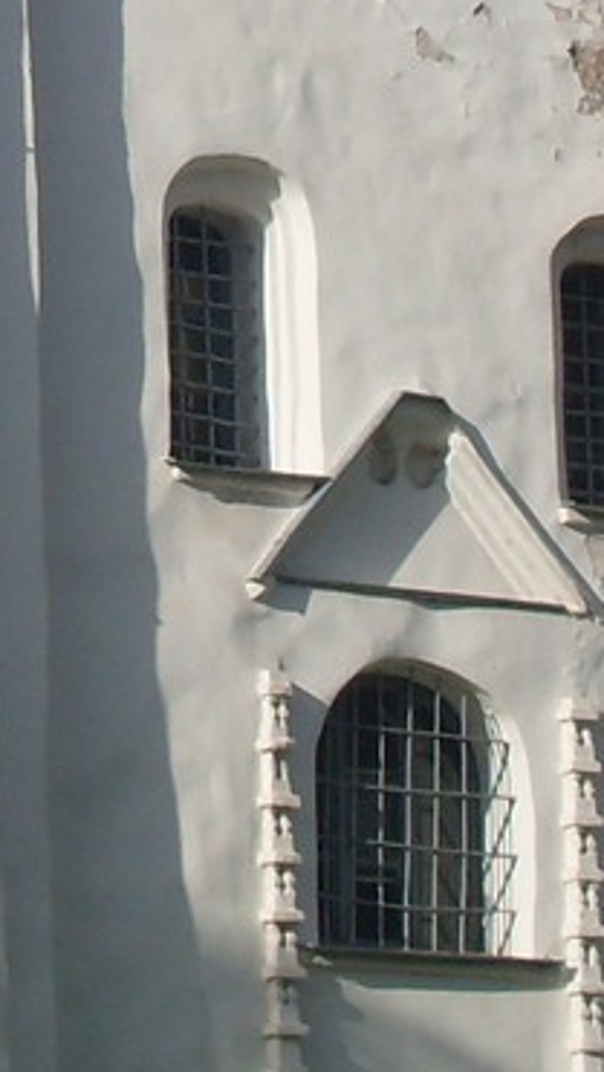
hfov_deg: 7.4
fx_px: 4550
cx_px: -368
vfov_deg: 13.1
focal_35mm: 160
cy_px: -224
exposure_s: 1/350
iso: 80
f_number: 8.4
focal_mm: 6.3
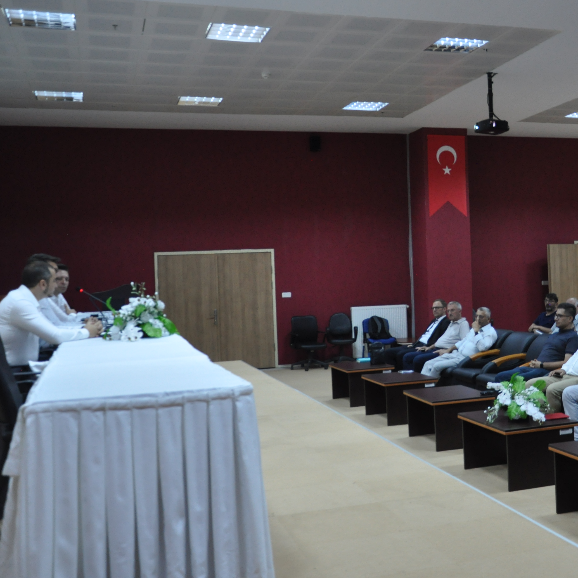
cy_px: 258
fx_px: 888
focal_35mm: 47
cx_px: 462
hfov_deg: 34.9
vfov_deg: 36.0
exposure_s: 1/30
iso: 900
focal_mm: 22
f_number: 3.8
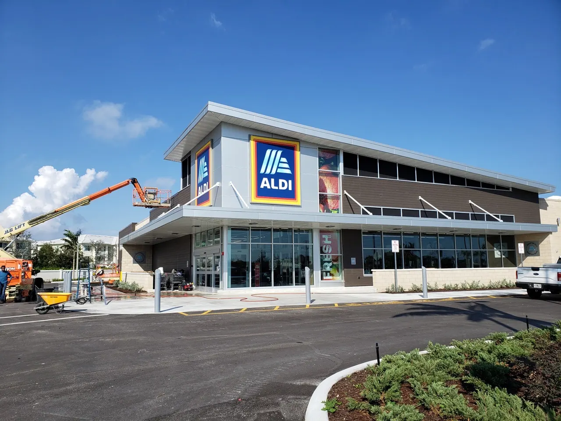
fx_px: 421
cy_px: 210
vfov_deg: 53.1
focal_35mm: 26
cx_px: 280
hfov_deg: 67.3
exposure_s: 1/1636
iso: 50
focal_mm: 4.3
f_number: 2.4
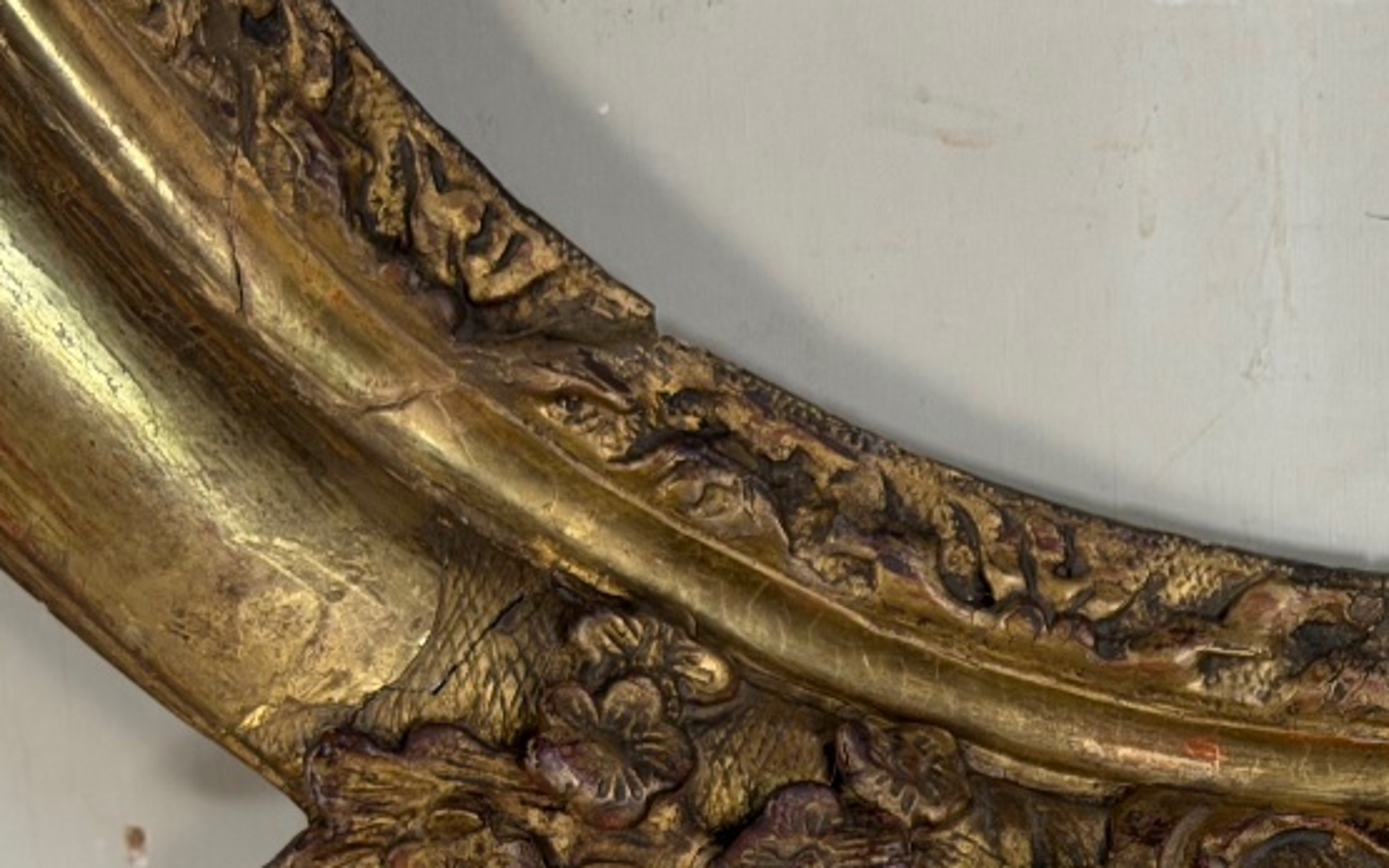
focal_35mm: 110
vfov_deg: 11.7
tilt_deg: -12.0
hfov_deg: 18.4
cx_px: 1414
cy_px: 923
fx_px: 4164
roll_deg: +0.0
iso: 125
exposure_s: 1/50
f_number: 1.78
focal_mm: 6.76
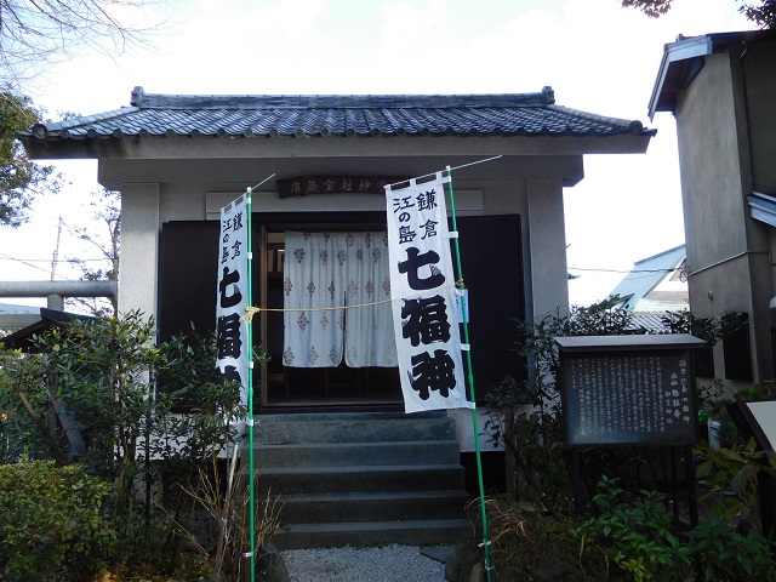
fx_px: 628
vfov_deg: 49.7
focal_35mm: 28
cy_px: 291
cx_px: 388
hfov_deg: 63.4
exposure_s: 1/160
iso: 125
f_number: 3.5
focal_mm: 5
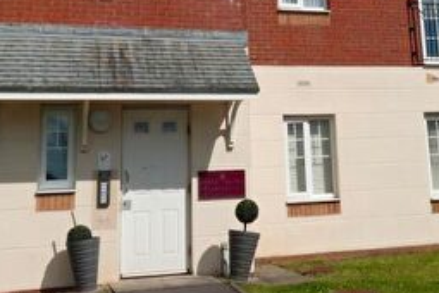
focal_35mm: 57
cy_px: -15
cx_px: 284
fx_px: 695
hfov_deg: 34.8
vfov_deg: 22.6
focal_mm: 3.6
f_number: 5.6
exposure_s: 1/1000
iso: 80
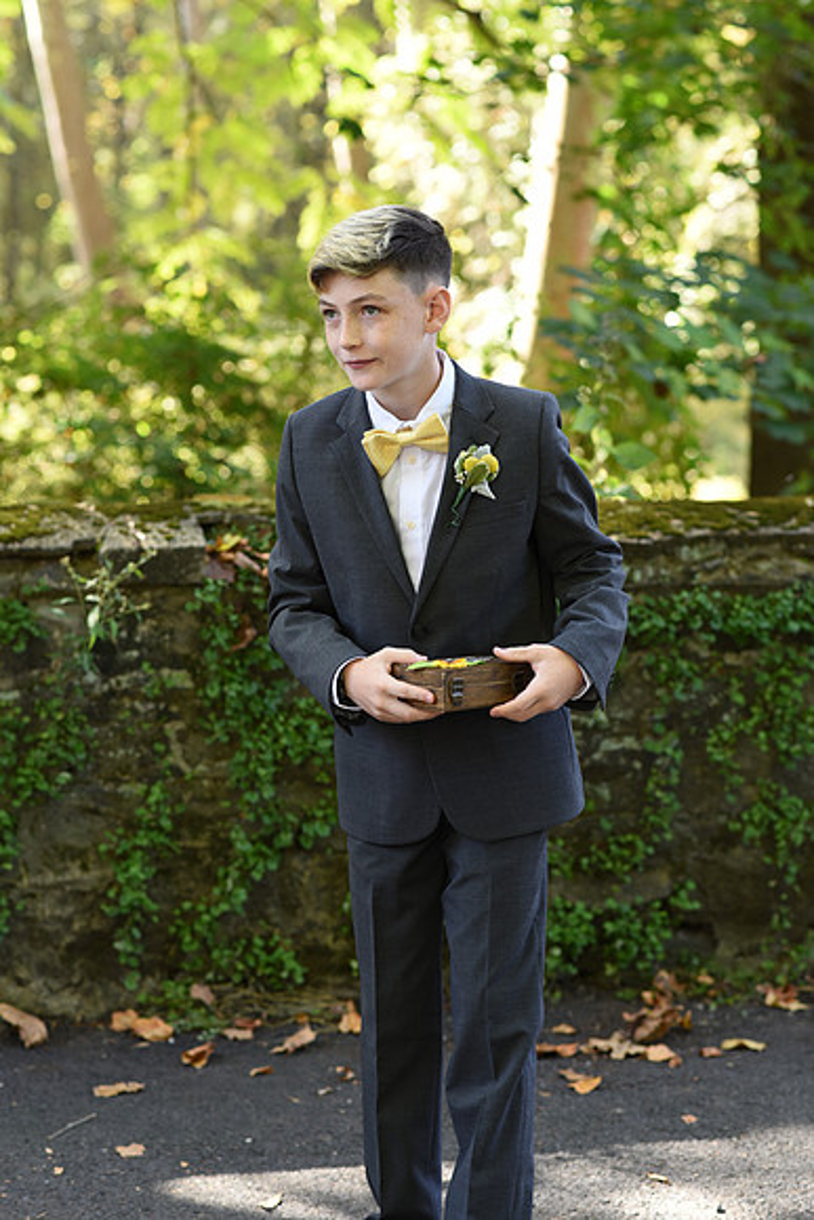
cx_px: 407
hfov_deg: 16.1
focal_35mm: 85
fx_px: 2881
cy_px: 610
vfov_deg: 23.9
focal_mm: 85
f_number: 4
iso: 500
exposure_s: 1/200
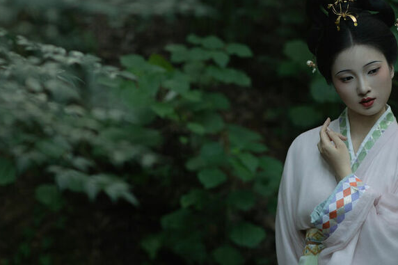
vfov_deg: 8.8
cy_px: 202
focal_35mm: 156
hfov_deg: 13.2
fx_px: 1724
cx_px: 188
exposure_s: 1/160
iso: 400
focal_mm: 85
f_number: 1.8
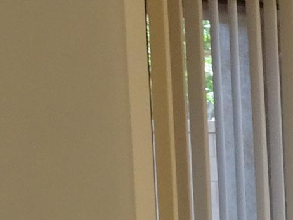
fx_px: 1320
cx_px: 747
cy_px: 339
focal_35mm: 156
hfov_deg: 10.5
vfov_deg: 9.2
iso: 125
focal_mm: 4.1
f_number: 3.5
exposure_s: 1/30
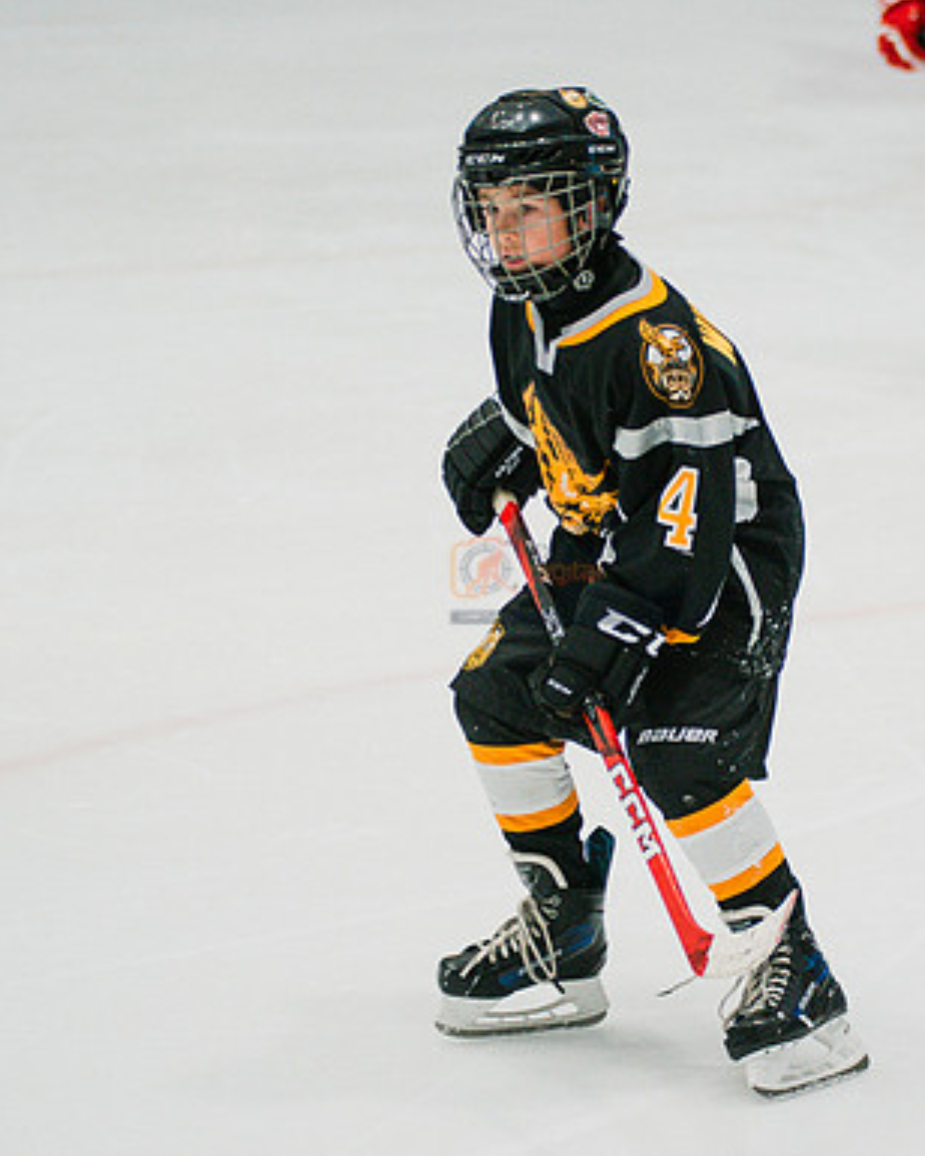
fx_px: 7152
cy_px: 515
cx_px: 755
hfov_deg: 7.4
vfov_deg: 9.2
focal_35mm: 209
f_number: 3.2
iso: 3200
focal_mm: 120
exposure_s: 1/1600
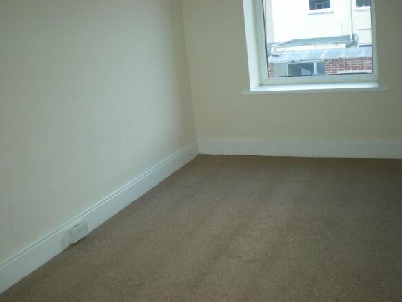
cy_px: 151
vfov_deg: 37.7
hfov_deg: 49.0
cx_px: 201
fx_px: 441
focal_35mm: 38
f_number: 3.1
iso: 109
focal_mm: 6.3
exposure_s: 1/30
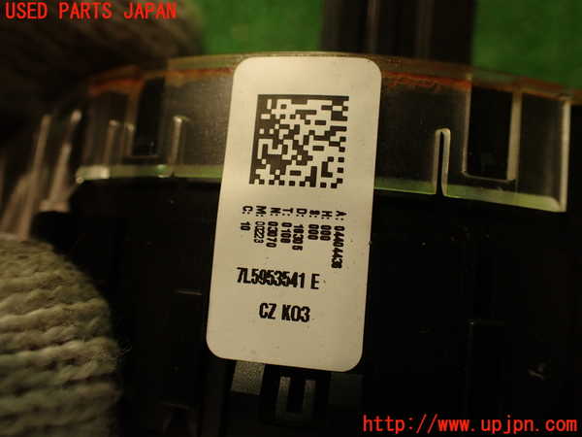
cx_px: 291
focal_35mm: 30
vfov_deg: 46.8
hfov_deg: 60.0
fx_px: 504
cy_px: 218
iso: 200
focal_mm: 5.4
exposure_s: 1/60
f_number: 2.3
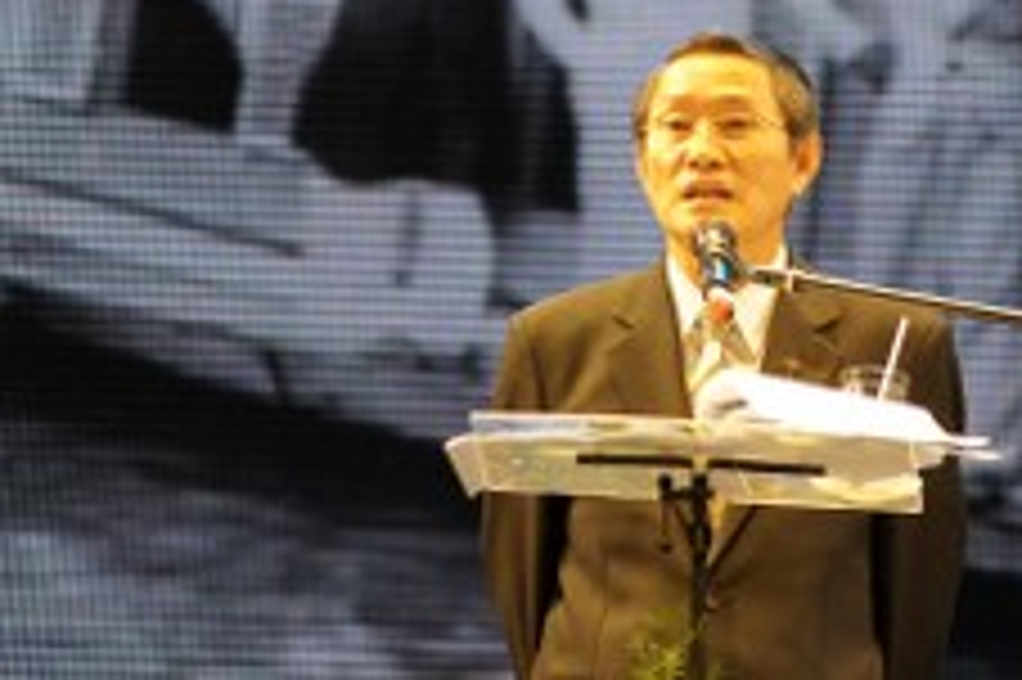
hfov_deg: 5.0
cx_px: 648
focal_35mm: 414
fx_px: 11744
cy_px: 198
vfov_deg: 3.3
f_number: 4.5
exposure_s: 1/250
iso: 1000
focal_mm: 140
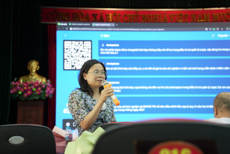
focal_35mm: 60
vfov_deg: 22.6
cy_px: 77
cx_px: 115
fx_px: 383
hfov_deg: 33.4
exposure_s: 1/30
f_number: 3.5
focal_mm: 60
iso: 400
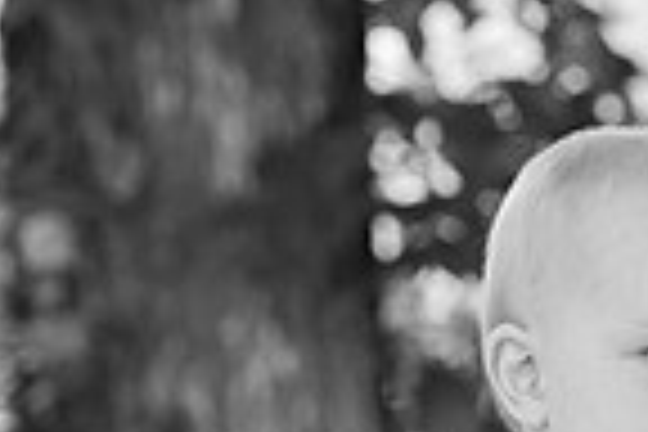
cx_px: 729
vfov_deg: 2.8
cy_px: 650
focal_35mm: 490
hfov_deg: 4.2
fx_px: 8819
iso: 800
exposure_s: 1/200
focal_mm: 122
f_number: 4.5
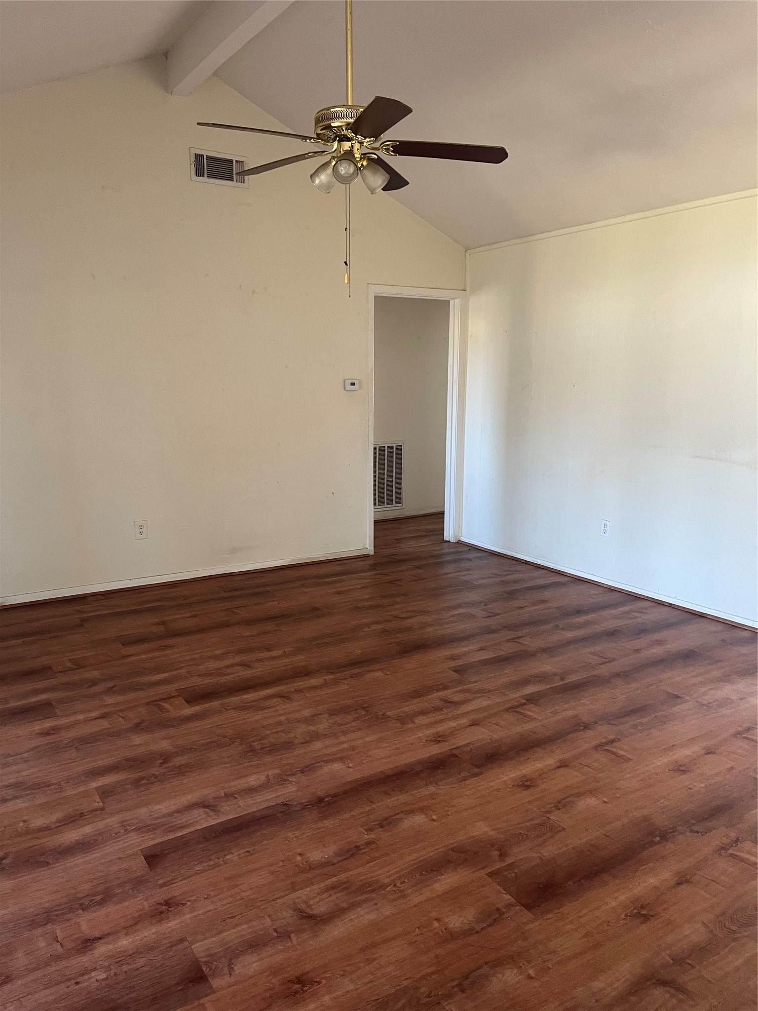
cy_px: 506
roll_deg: +0.4
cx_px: 379
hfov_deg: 53.1
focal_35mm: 26
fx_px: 759
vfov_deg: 67.3
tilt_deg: -11.1
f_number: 1.6
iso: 160
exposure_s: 1/60
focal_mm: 5.1
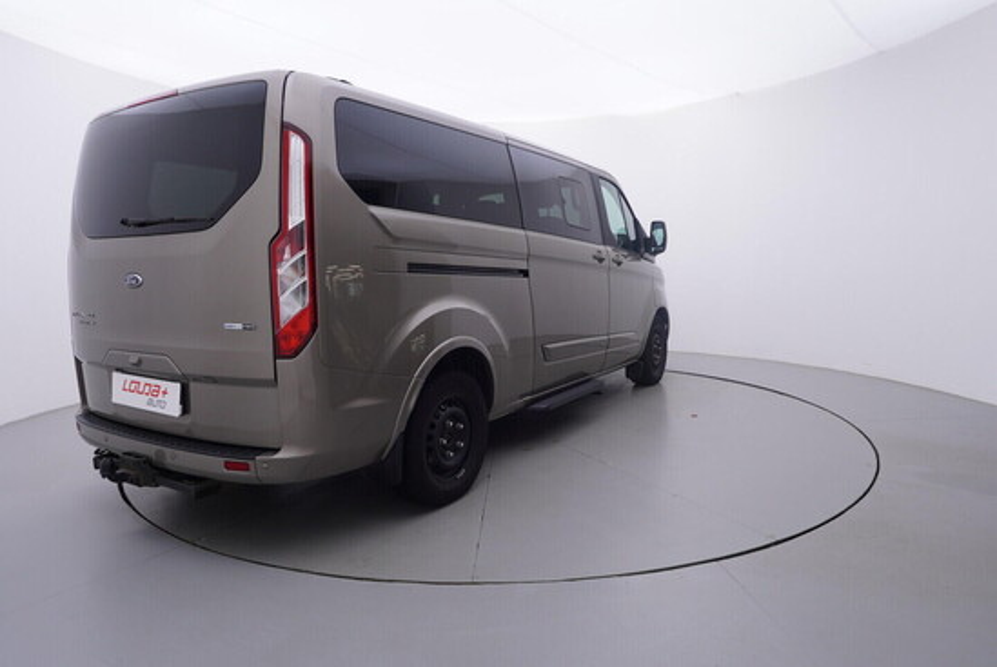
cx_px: 498
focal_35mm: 22
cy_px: 334
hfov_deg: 77.3
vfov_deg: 56.2
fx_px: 624
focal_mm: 15
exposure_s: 1/80
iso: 200
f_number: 5
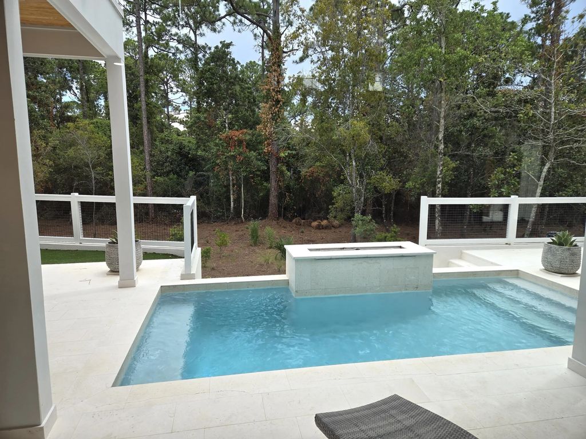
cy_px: 220
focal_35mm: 23
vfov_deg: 58.9
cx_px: 293
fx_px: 389
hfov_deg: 73.9
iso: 25
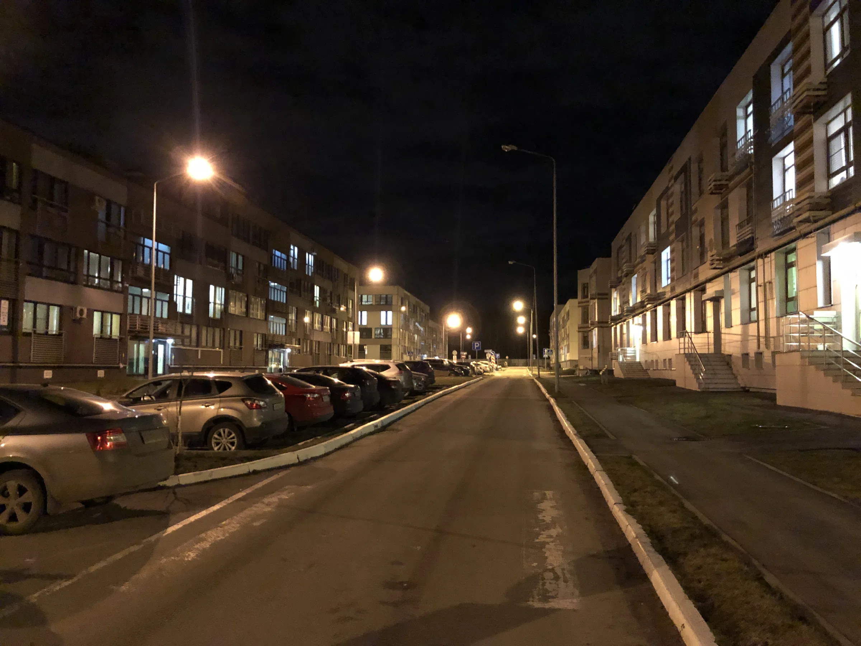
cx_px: 430
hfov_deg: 63.4
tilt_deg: +4.5
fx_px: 696
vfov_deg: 49.7
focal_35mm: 28
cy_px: 323
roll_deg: +0.9
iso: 320
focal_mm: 4
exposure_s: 1/4
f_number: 1.8
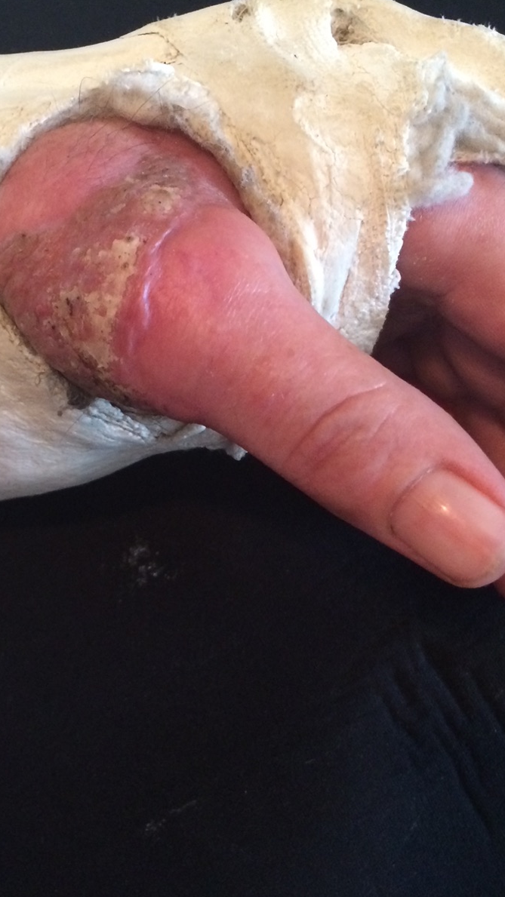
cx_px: 199
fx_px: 1047
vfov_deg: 46.4
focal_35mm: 44
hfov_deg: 27.0
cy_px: 450
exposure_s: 1/30
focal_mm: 4.12
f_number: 2.2
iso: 320
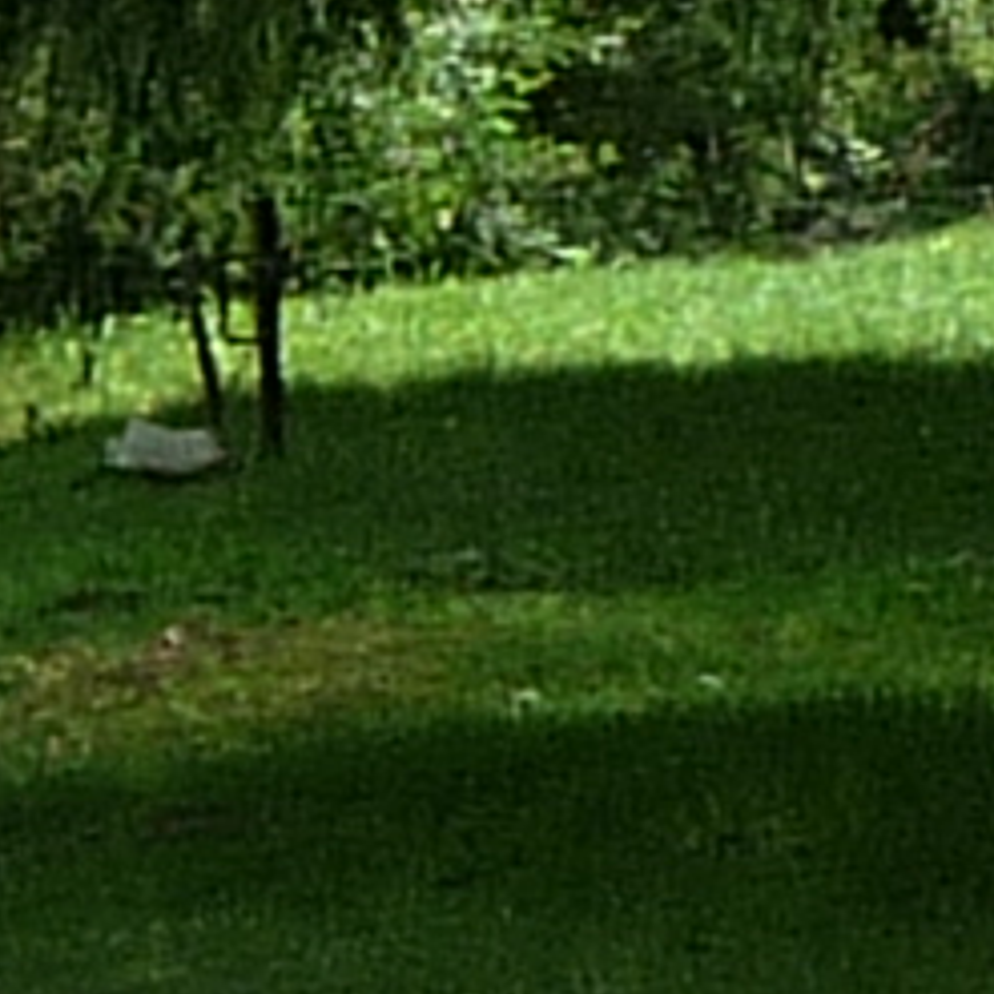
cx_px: -3521
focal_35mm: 357
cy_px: 1058
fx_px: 11598
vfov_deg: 4.9
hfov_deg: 4.4
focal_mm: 5
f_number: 3.4
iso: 100
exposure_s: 1/320
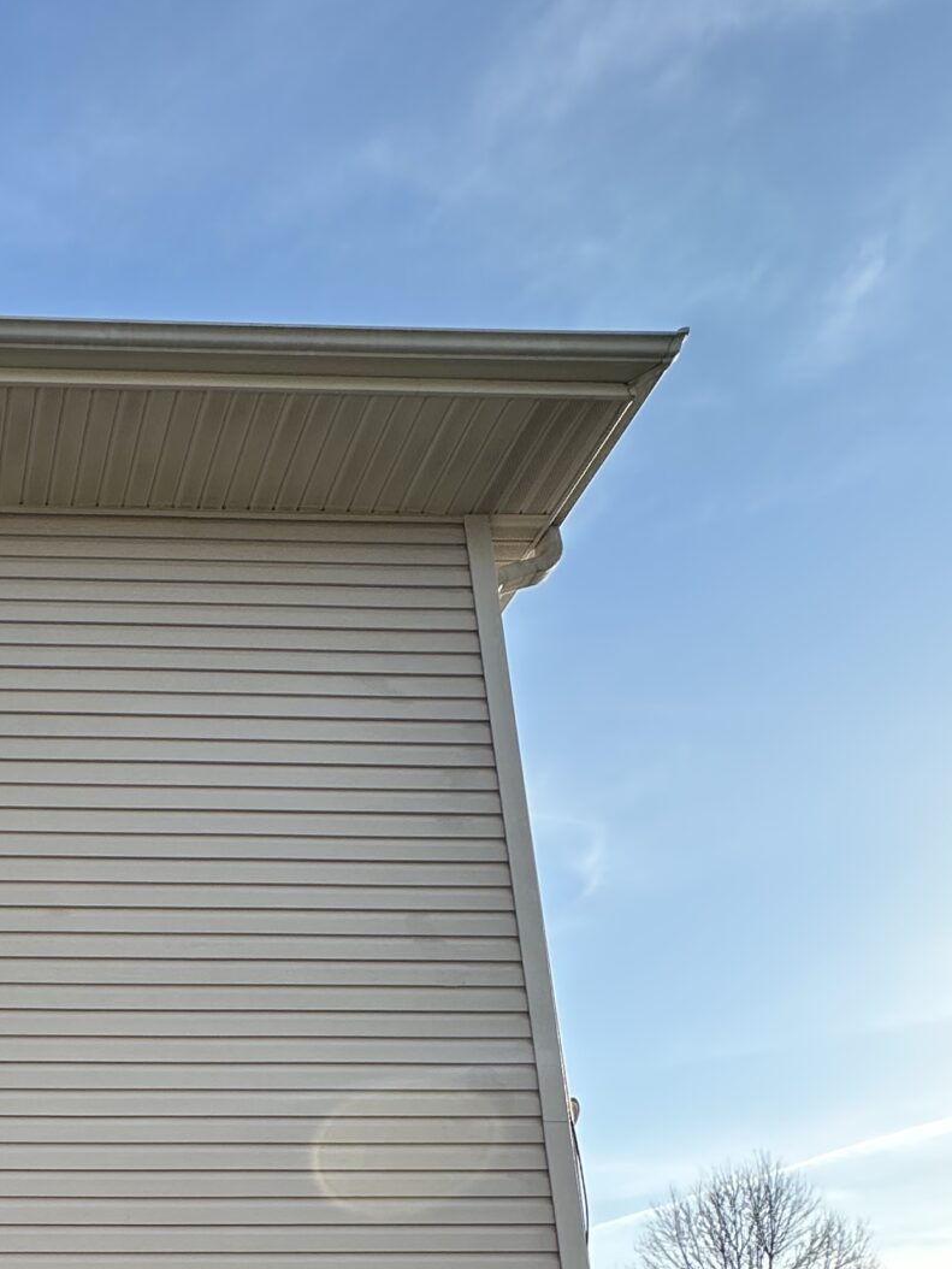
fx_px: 1246
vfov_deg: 45.5
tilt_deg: +11.6
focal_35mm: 34
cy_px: 1269
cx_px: -78
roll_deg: -0.1
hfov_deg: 36.0
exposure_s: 1/972
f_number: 2.2
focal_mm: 2.22
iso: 40
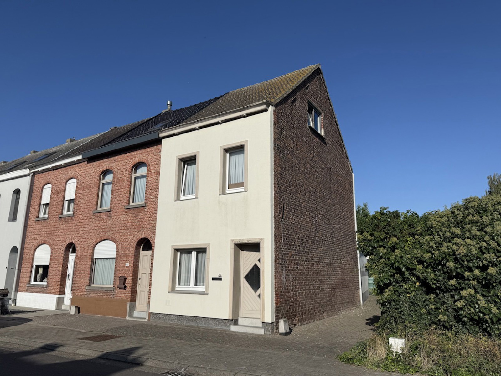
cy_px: 188
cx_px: 250
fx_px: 347
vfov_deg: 56.8
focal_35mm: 24
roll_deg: -1.8
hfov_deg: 71.6
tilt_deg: +13.3
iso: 80
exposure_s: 1/10309
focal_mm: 6.76
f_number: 1.78
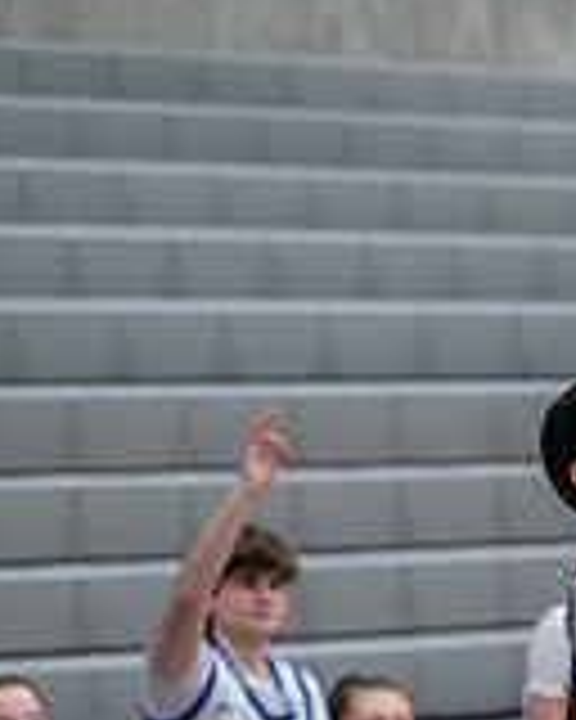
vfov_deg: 6.9
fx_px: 5924
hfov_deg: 5.5
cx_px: 657
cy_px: 954
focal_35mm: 278
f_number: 2.8
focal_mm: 105
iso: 8000
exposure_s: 1/1000
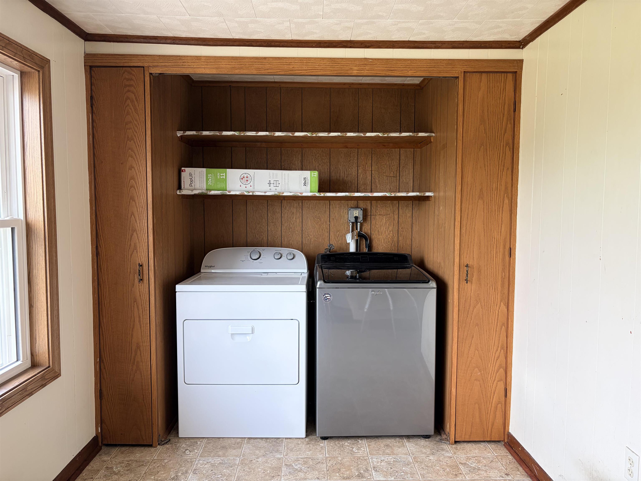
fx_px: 481
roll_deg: +0.8
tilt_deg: -2.9
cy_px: 240
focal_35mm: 26
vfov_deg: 53.1
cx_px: 320
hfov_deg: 67.3
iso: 100
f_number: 1.6
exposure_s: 1/121
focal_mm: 5.96
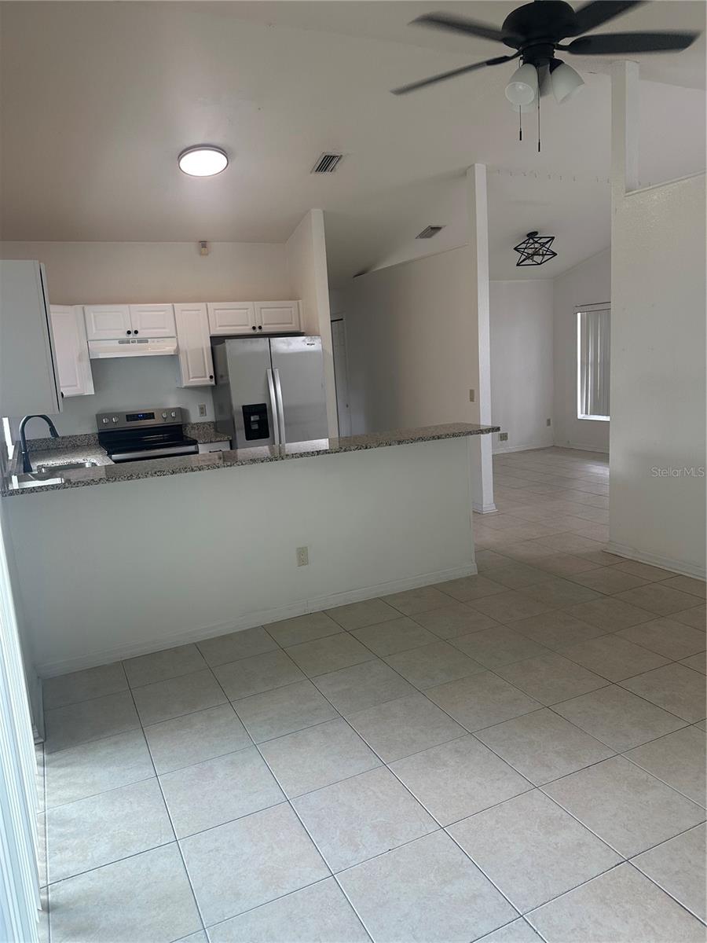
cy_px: 472
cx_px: 354
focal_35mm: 24
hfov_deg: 56.8
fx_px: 654
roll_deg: +3.4
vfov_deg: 71.6
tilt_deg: -8.2
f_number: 1.78
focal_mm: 6.86
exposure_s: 1/132
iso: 100
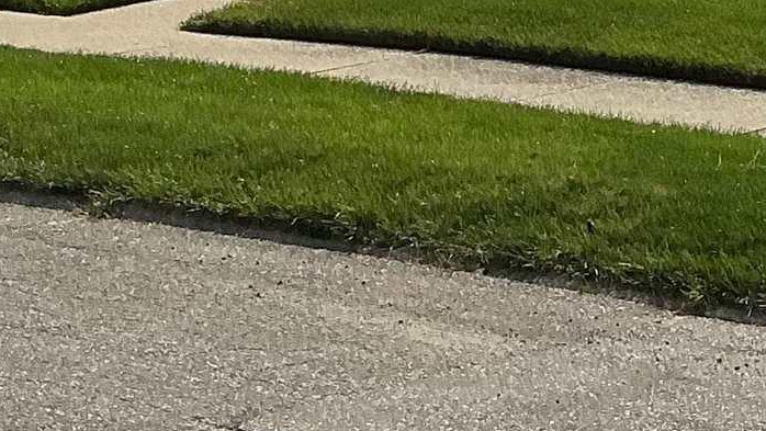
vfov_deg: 8.2
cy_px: -492
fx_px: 2824
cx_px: 564
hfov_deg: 15.4
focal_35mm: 139
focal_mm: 3
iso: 25
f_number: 1.8
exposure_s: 1/6536
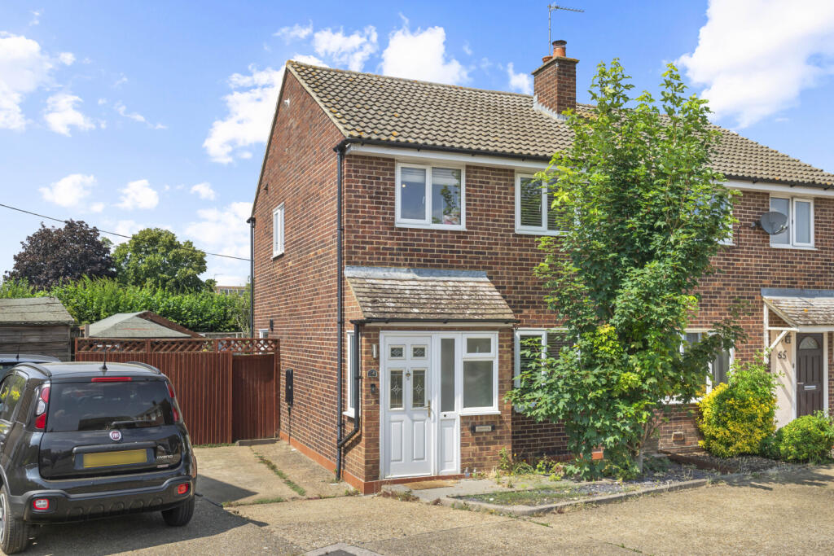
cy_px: 278
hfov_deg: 60.3
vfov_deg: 42.3
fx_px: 718
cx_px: 417
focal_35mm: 31
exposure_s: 1/160
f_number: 8
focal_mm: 31
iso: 320
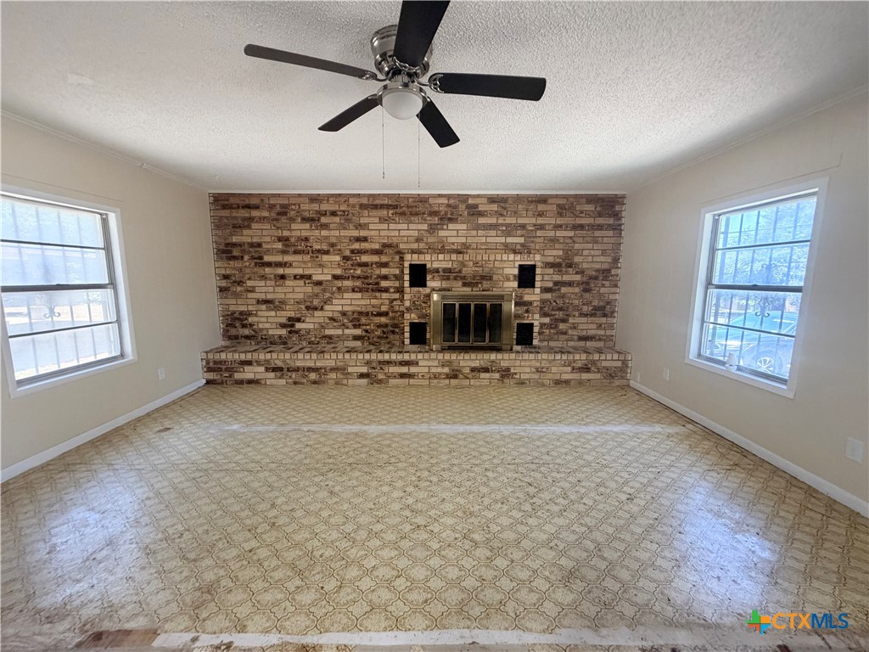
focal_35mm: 14
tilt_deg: -7.1
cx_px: 434
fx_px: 351
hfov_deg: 102.1
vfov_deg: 85.7
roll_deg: -0.3
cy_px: 326
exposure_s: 1/120
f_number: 2.2
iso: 250
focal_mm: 2.22
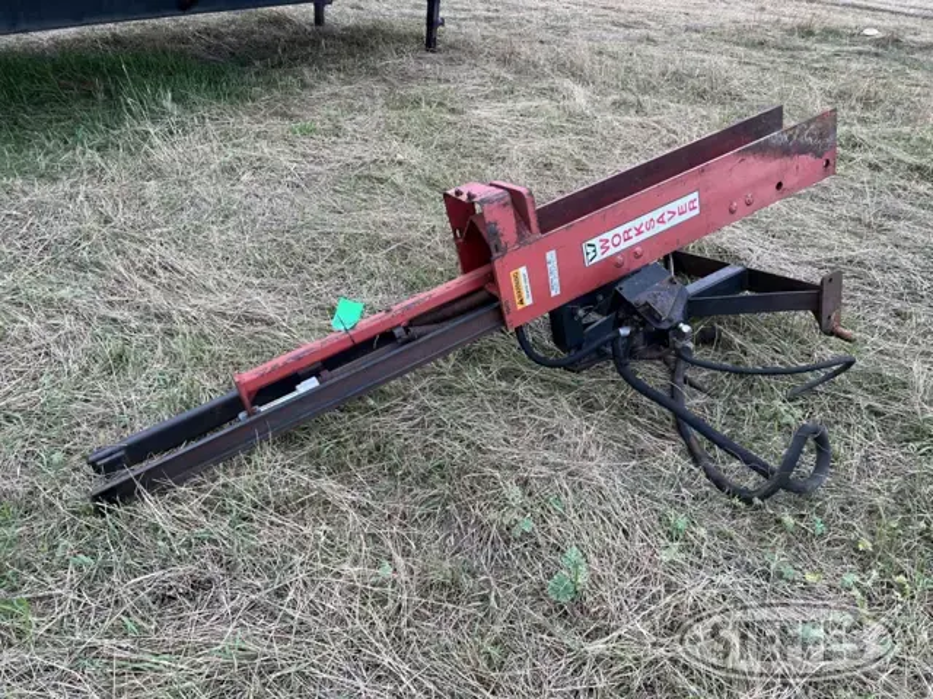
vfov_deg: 53.1
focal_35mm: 26
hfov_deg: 67.3
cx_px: 466
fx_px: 701
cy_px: 350
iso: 40
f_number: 1.5
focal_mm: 5.7
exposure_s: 1/209
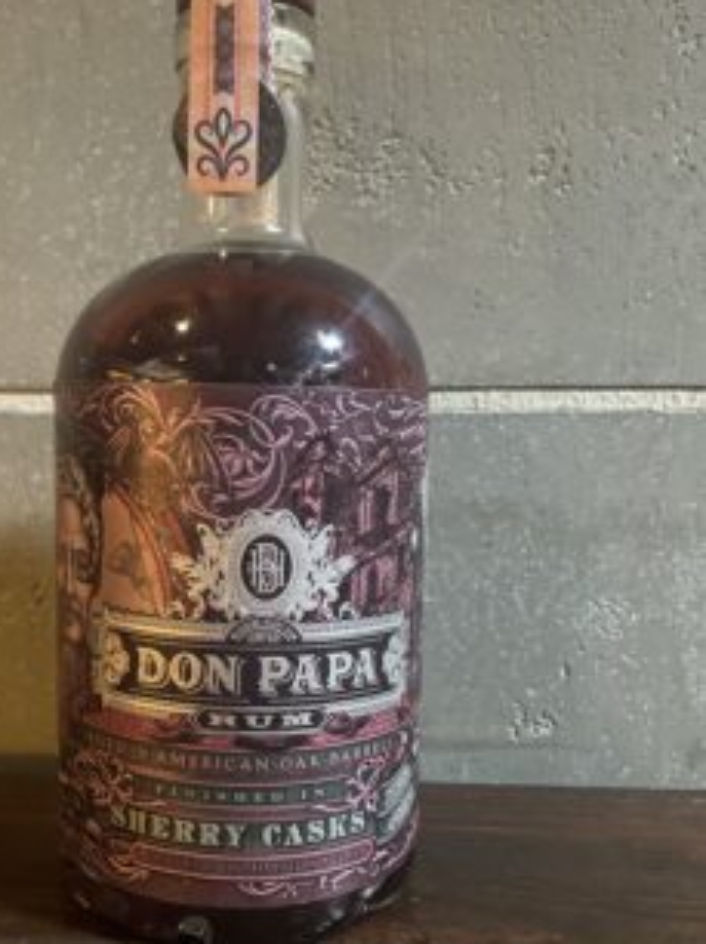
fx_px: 926
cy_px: 503
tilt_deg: -6.1
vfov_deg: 54.0
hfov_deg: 41.3
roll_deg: +0.1
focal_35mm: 34
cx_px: 247
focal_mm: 4.2
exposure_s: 1/8
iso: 500
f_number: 1.6
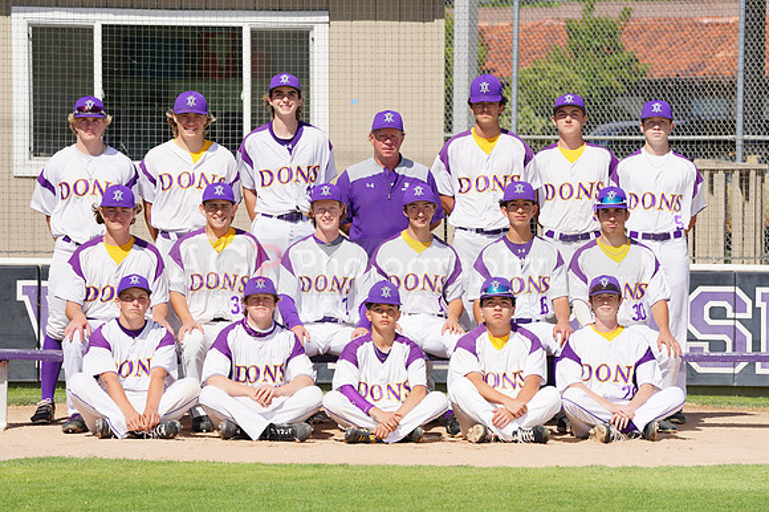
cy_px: 256
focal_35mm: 226
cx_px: 384
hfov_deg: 9.1
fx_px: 4825
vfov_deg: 6.1
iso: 100
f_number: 11
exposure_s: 1/250
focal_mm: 226
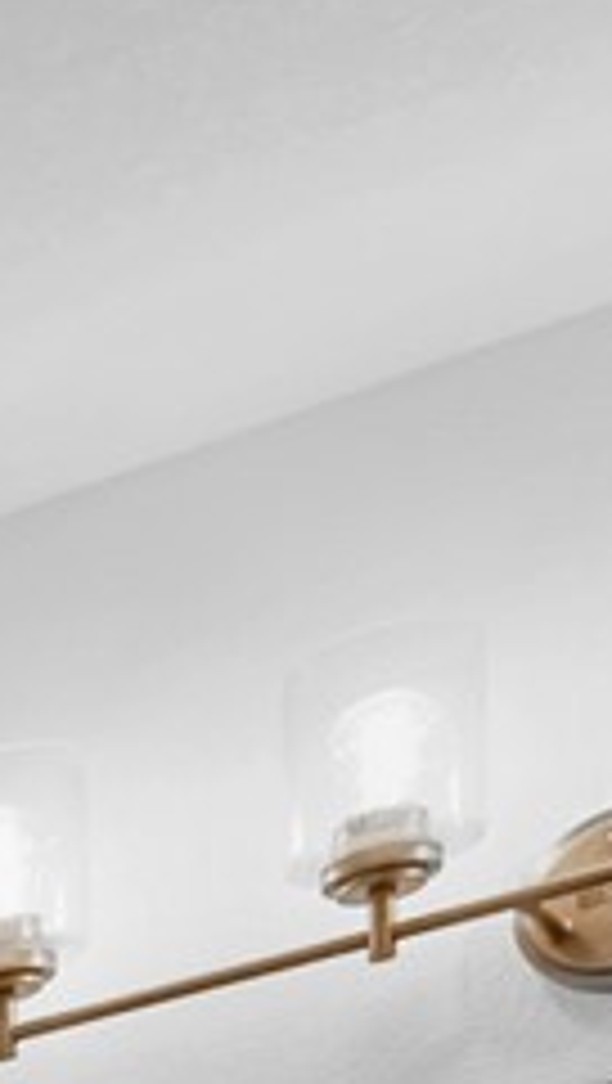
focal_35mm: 132
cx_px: -2898
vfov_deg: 12.8
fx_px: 3799
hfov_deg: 5.4
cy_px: 2546
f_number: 9
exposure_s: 1/15
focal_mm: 14
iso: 250
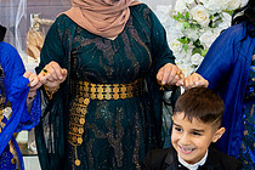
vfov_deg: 17.0
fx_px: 567
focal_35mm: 80
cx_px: 12
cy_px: 104
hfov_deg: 24.4
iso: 800
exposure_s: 1/250
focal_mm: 29
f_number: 2.8
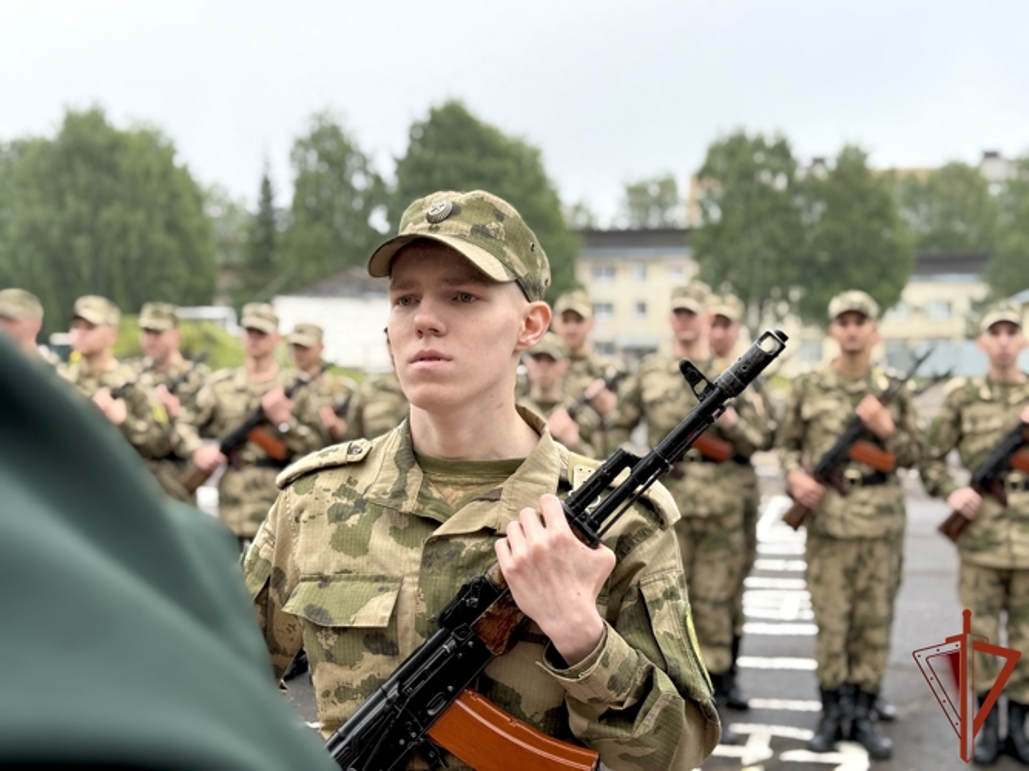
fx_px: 1427
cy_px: 386
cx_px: 514
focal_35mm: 48
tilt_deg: -0.5
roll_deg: +0.3
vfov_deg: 30.3
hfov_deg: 39.7
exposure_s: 1/557
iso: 64
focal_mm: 6.76
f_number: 1.78
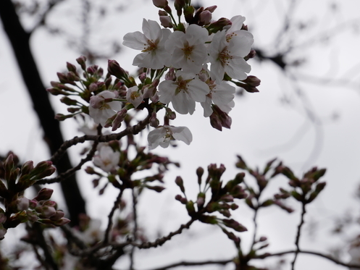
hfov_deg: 13.6
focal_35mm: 145
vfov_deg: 10.2
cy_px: 113
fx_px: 1508
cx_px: 198
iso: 200
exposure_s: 1/400
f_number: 7.1
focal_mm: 60
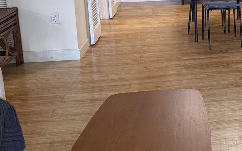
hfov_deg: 28.5
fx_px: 435
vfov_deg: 19.2
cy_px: 6
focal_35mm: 66
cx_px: 260
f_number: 1.78
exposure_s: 1/60
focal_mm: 6.76
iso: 160
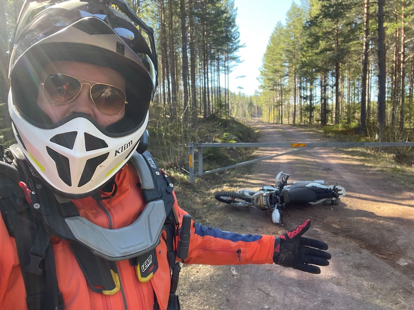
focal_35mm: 23
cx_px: 207
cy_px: 155
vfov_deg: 58.9
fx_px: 275
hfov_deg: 73.9
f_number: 2.2
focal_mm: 2.71
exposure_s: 1/121
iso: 50
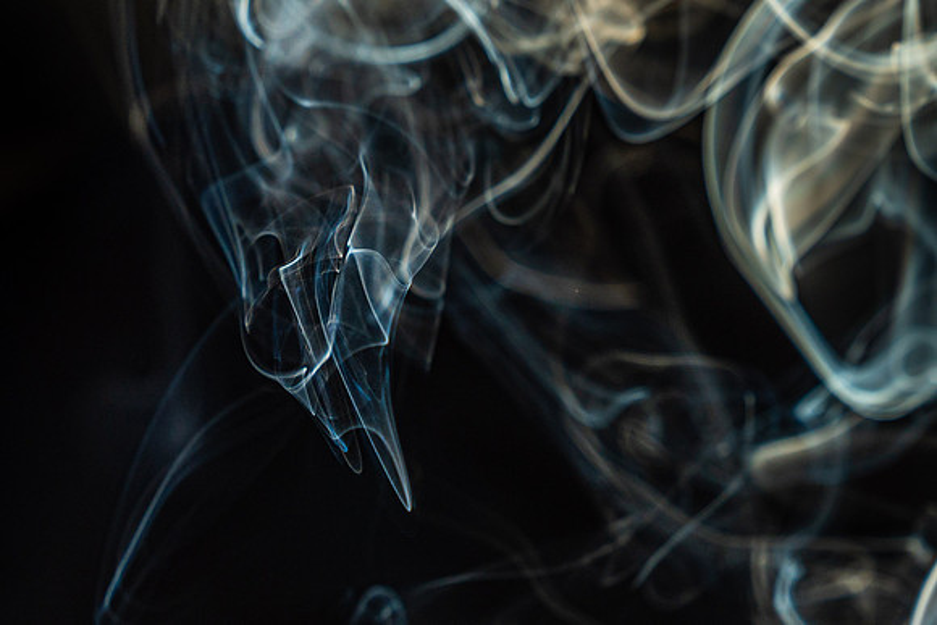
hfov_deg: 13.8
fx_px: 3823
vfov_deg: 9.3
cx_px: 846
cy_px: 617
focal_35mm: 147
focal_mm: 70
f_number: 8
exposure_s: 1/200
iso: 100
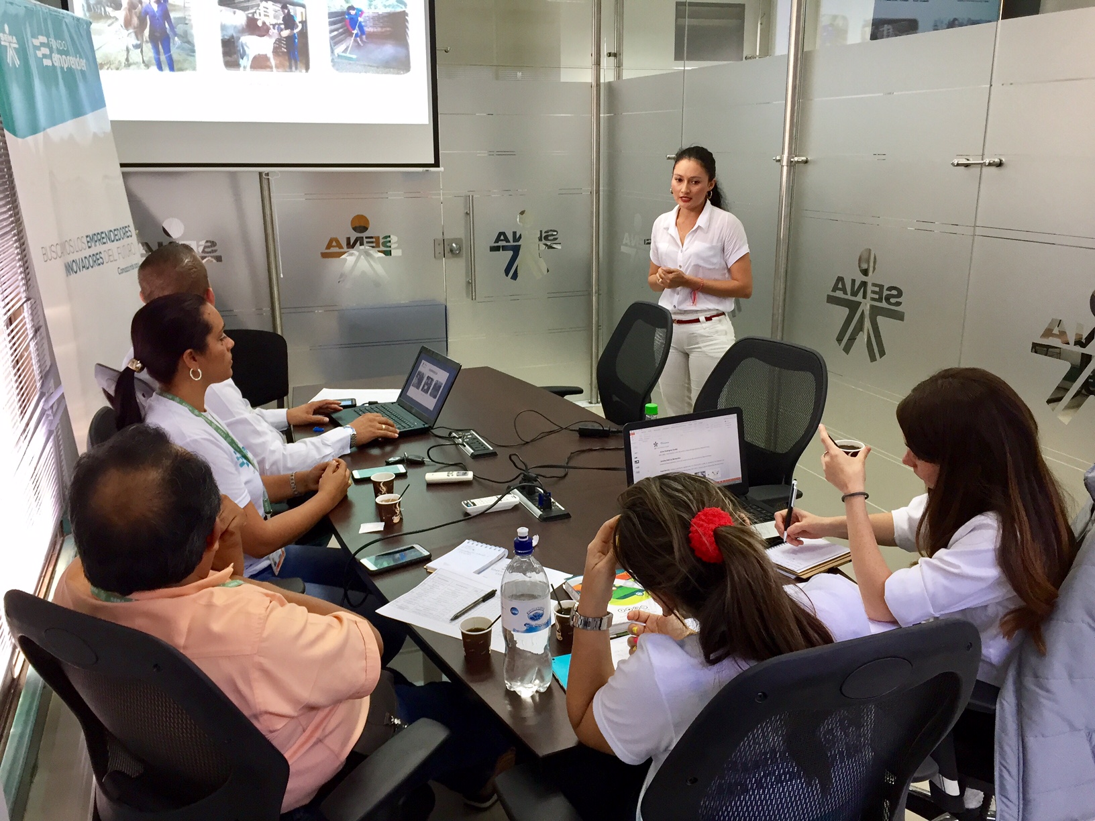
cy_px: 410
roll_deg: +0.6
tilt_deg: -16.4
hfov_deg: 61.7
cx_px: 548
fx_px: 917
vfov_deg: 48.2
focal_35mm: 29
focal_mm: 4.15
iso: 64
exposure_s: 1/30
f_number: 2.2
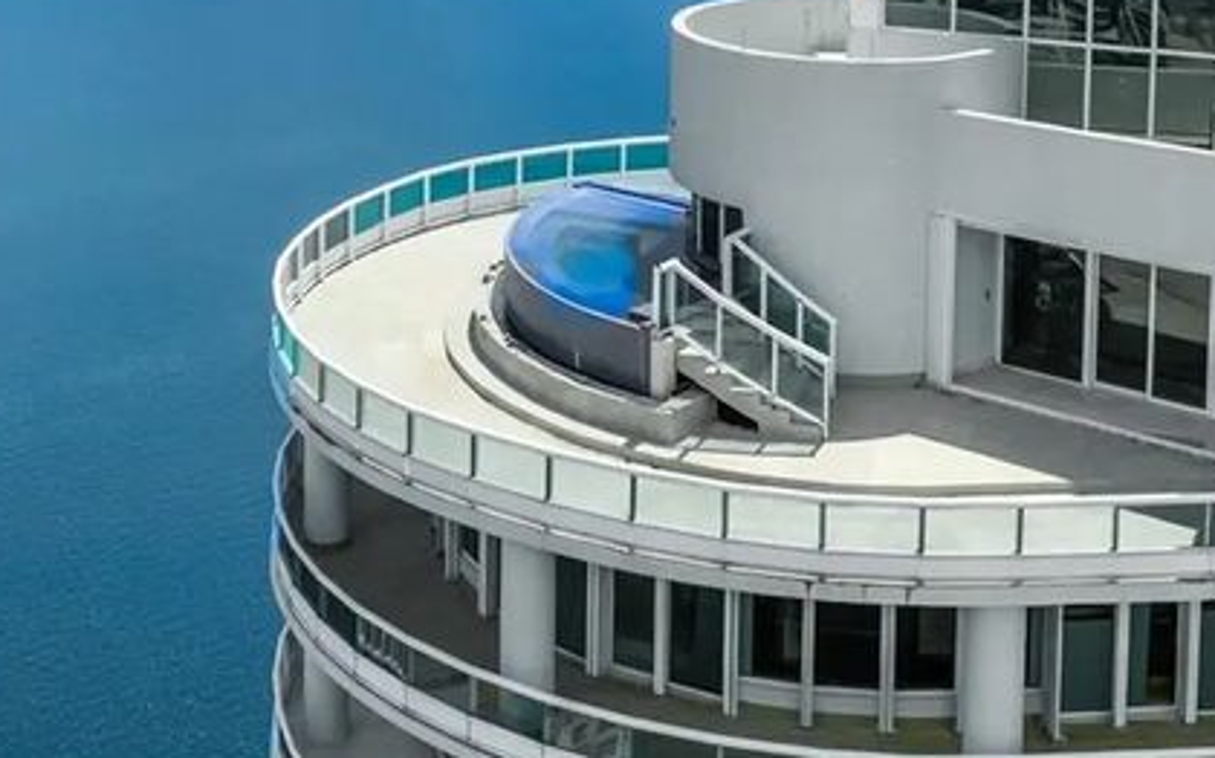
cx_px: 472
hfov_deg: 32.9
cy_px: 190
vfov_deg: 20.8
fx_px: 2052
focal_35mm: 62
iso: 110
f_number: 2.8
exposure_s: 1/640
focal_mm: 12.29
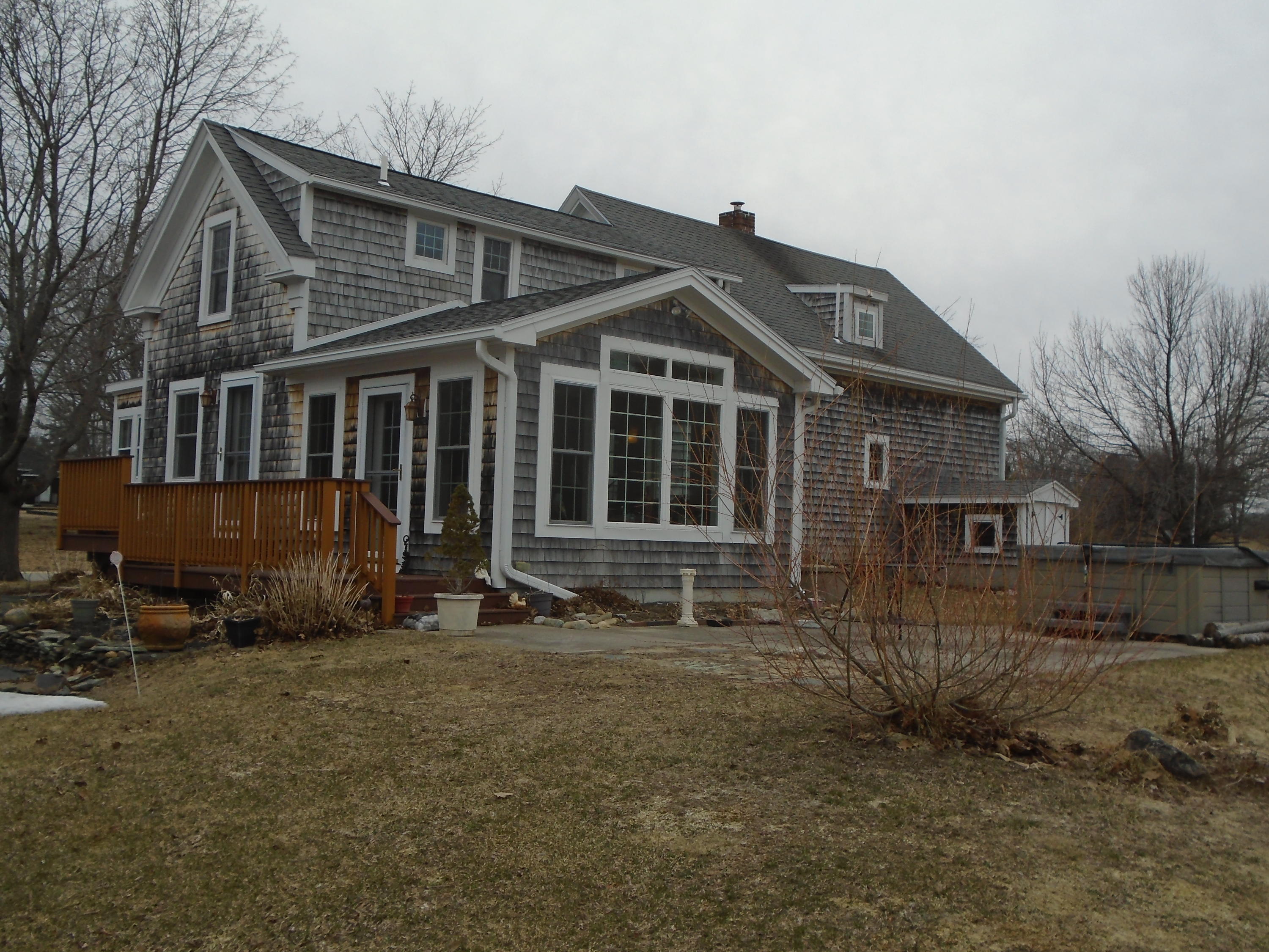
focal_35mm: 36
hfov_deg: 51.4
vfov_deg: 39.7
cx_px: 634
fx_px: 1320
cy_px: 476
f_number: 3.8
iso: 100
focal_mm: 6.4
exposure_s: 1/640
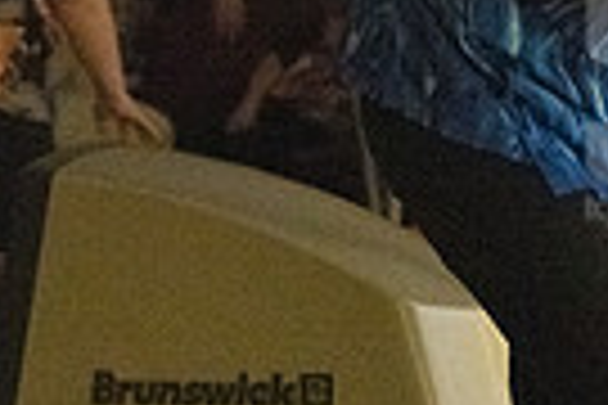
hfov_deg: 6.8
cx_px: 725
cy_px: 65
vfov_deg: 4.6
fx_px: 5083
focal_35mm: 301
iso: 10000
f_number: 4.5
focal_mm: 70
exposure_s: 1/1000
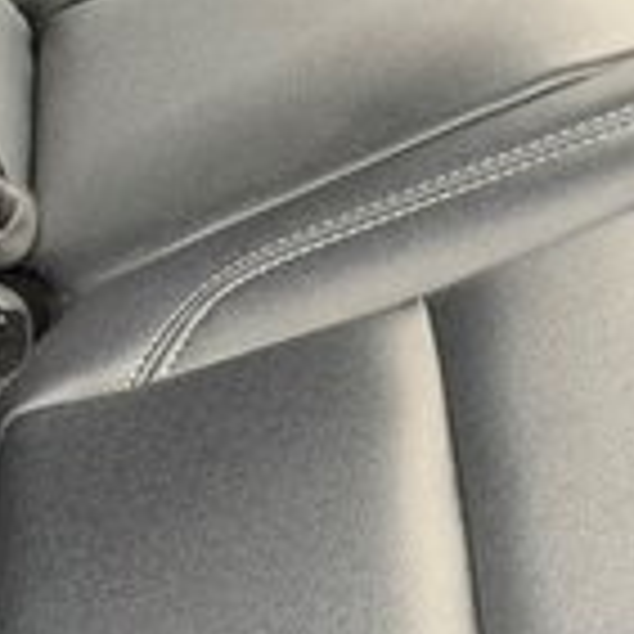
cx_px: 351
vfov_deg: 9.0
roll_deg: +1.4
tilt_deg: -20.2
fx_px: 3999
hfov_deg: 9.1
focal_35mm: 193
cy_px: -112
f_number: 1.78
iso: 100
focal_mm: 6.76
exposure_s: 1/82
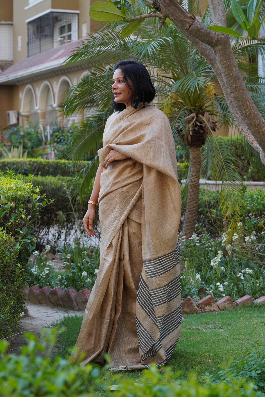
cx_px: 132
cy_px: 198
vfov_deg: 22.6
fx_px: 994
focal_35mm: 90
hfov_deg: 15.2
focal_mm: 90
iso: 160
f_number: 8
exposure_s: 1/100
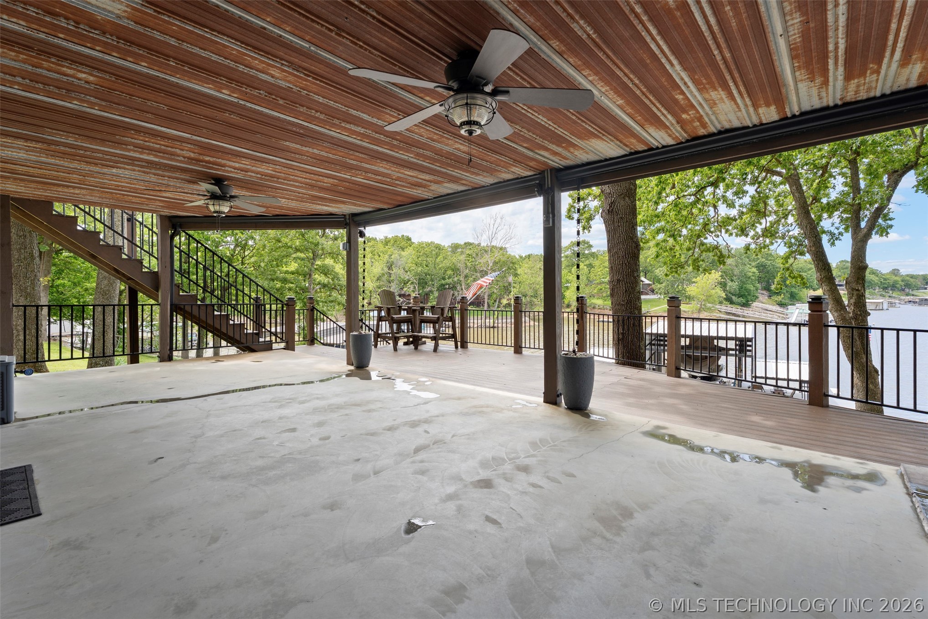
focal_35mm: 16
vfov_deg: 73.7
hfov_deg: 96.7
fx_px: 412
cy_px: 310
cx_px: 464
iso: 200
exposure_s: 1/15
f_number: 8
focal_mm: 16
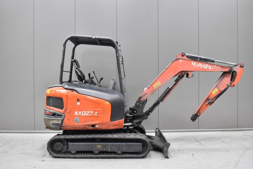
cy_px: 84
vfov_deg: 40.0
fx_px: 232
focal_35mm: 33
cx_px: 126
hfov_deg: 57.2
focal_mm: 22
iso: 1600
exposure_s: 1/30
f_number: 5
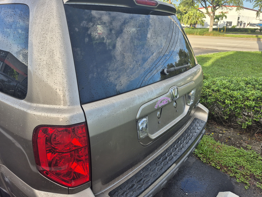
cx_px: 136
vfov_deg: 56.8
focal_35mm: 24
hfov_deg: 71.6
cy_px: 96
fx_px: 182
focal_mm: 5.4
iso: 25
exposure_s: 1/534
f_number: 1.8
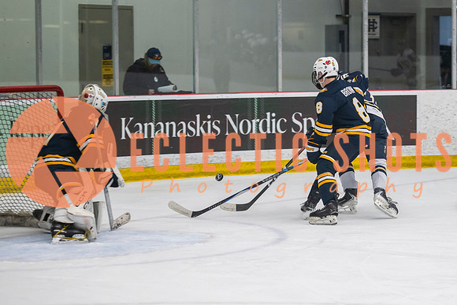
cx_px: 348
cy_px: 153
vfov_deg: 8.7
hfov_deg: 12.9
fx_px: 2011
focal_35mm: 158
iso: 2000
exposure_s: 1/640
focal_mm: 100
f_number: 3.2
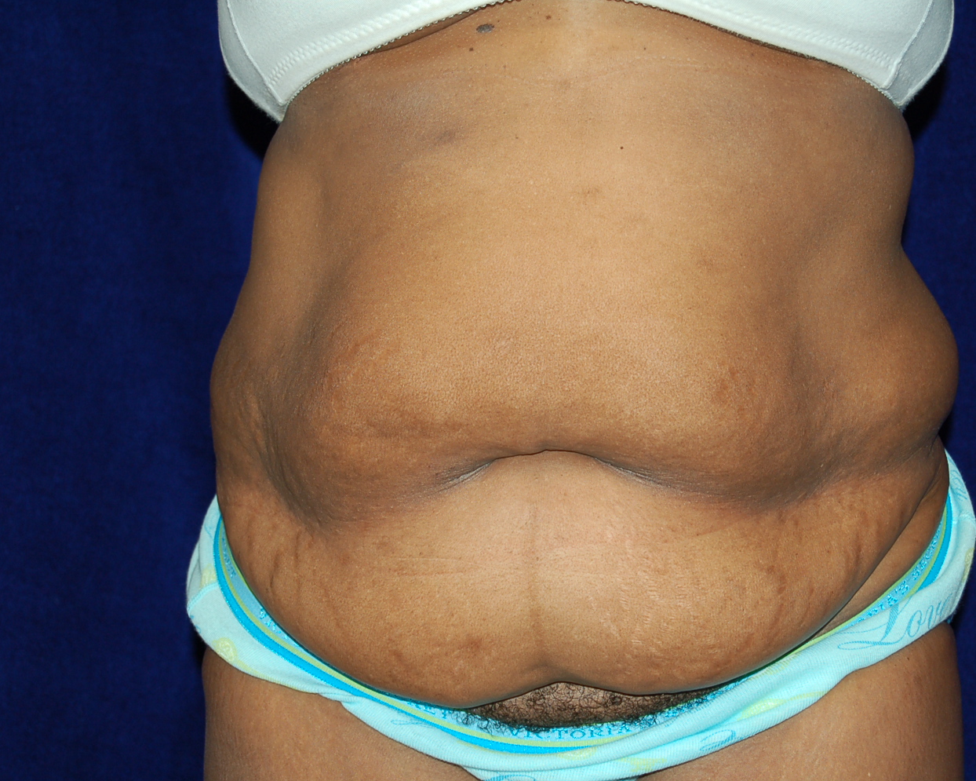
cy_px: 390
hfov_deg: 20.5
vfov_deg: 16.4
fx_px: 2703
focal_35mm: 94
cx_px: 559
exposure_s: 1/60
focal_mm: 55
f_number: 5.6
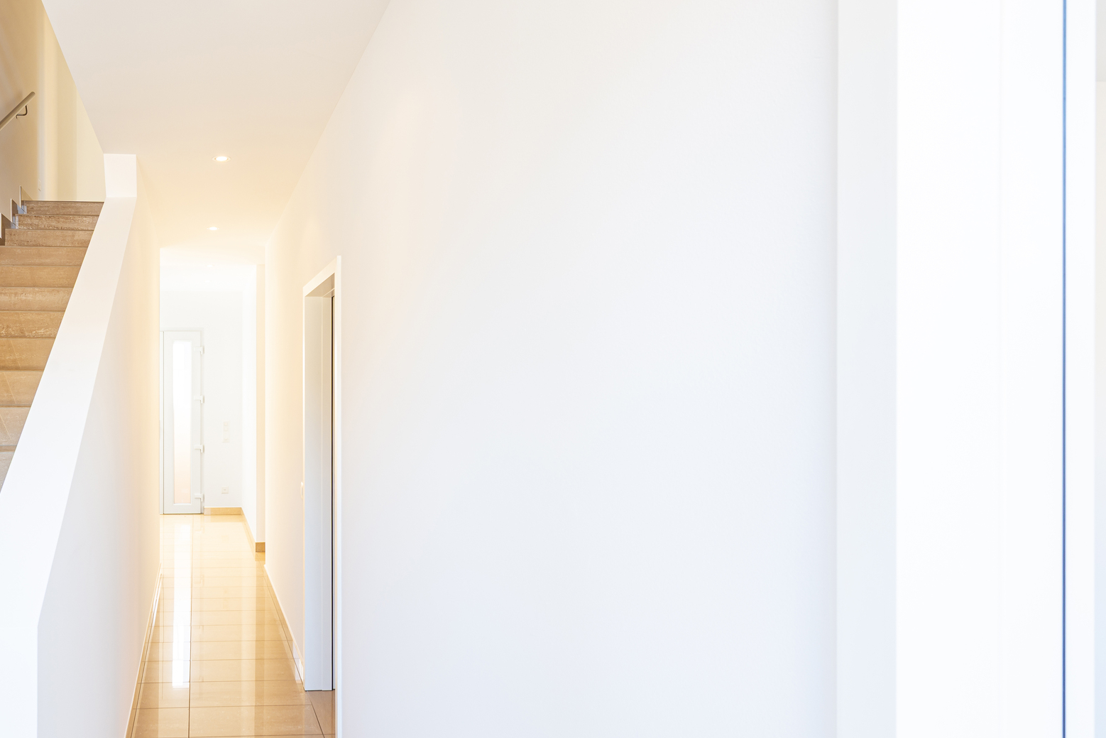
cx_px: 253
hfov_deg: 70.1
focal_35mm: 23
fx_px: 707
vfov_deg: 55.1
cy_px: 398
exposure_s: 1/2
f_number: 9
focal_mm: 14
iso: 100
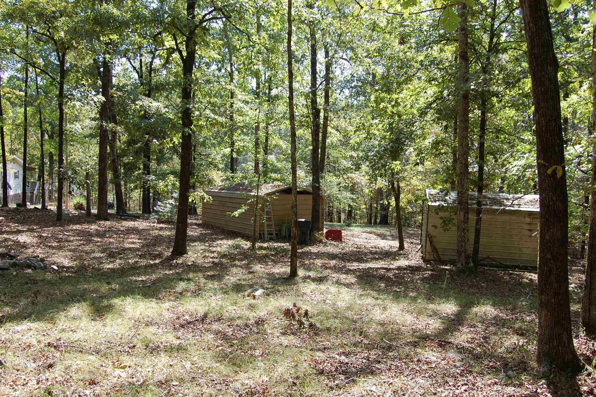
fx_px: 529
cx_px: 287
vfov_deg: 41.0
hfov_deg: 58.7
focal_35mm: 32
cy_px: 216
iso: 200
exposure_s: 1/160
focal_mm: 18
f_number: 6.3
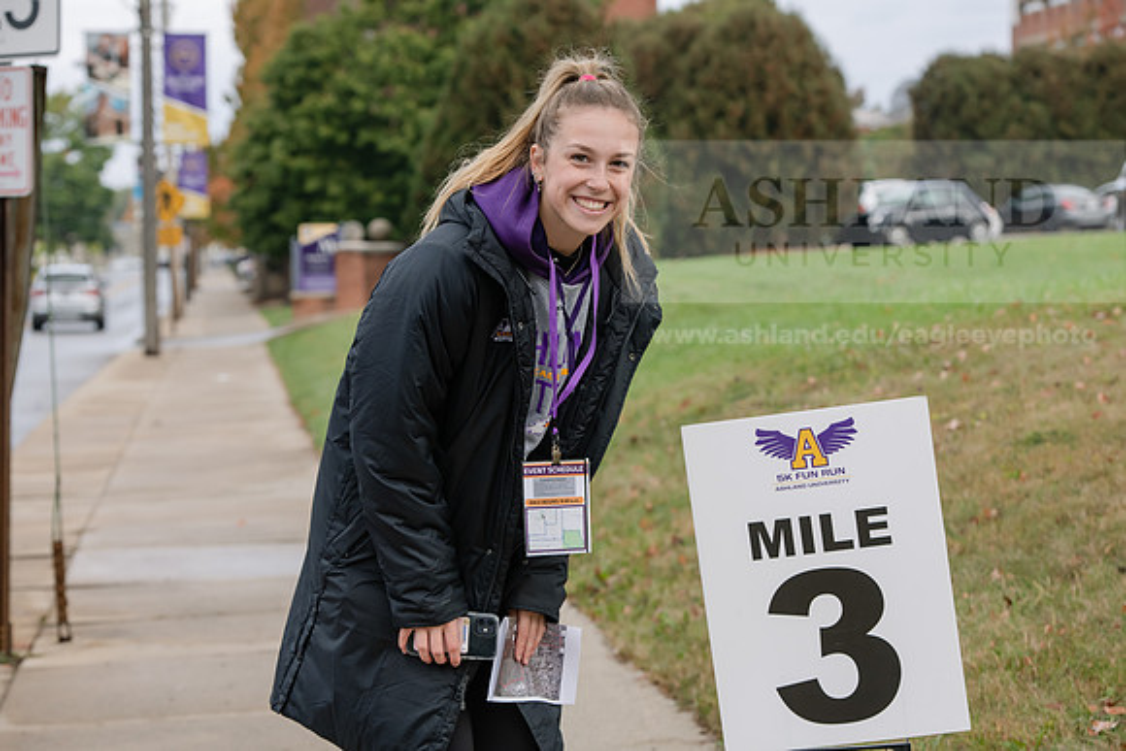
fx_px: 3285
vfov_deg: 13.0
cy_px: 376
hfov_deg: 19.5
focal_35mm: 105
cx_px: 563
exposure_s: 1/400
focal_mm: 105
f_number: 6.3
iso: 640
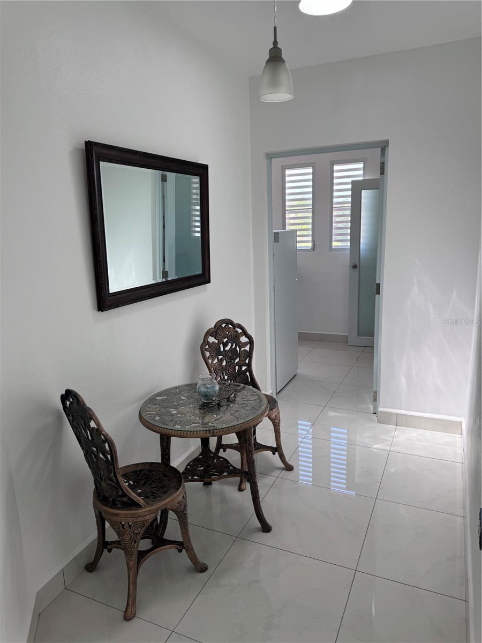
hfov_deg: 56.8
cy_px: 322
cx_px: 241
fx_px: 446
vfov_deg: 71.6
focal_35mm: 24
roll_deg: +2.0
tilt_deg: -13.1
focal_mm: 6.76
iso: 64
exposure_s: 1/121
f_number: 1.78
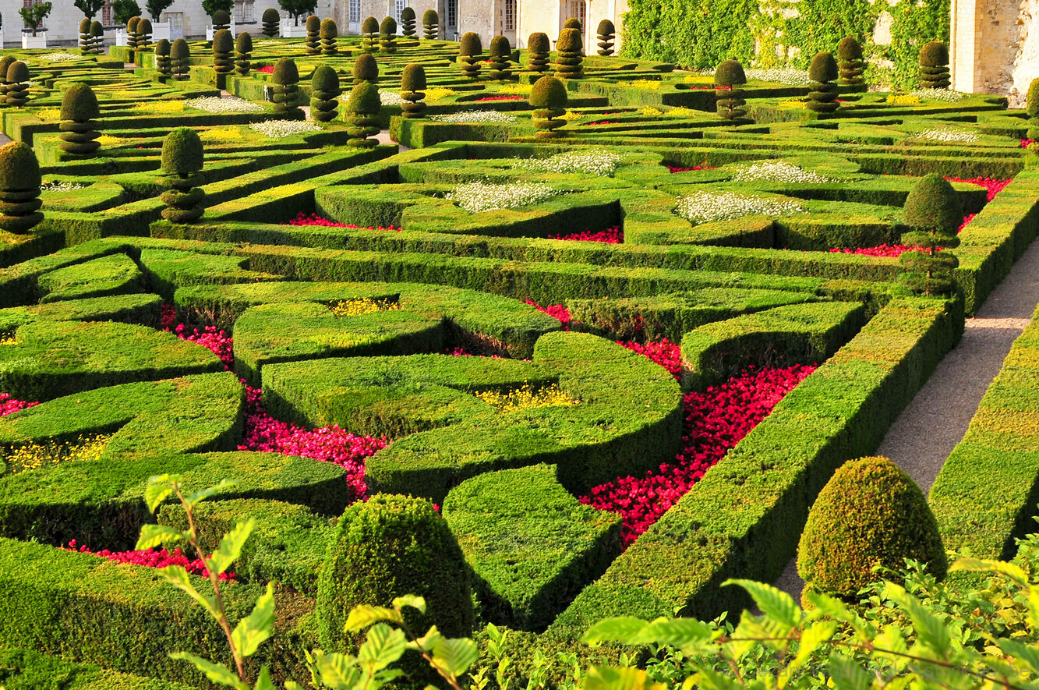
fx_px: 1556
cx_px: 306
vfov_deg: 24.7
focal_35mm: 54
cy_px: 175
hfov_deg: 36.3
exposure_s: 1/60
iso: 200
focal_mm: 24
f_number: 8
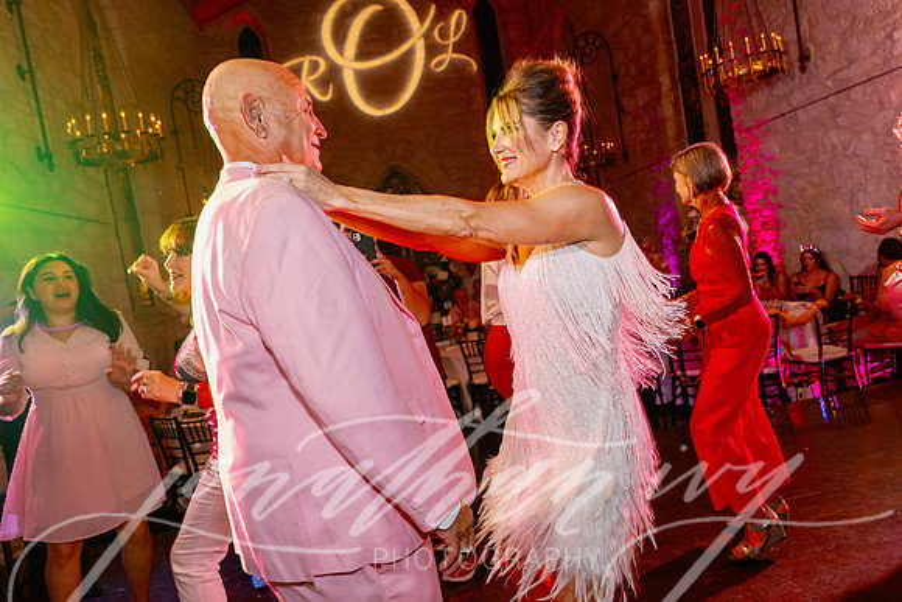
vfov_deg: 48.1
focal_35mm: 27
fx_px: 674
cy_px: 301
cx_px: 451
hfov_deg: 67.6
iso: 1000
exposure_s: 1/80
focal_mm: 24
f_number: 3.5
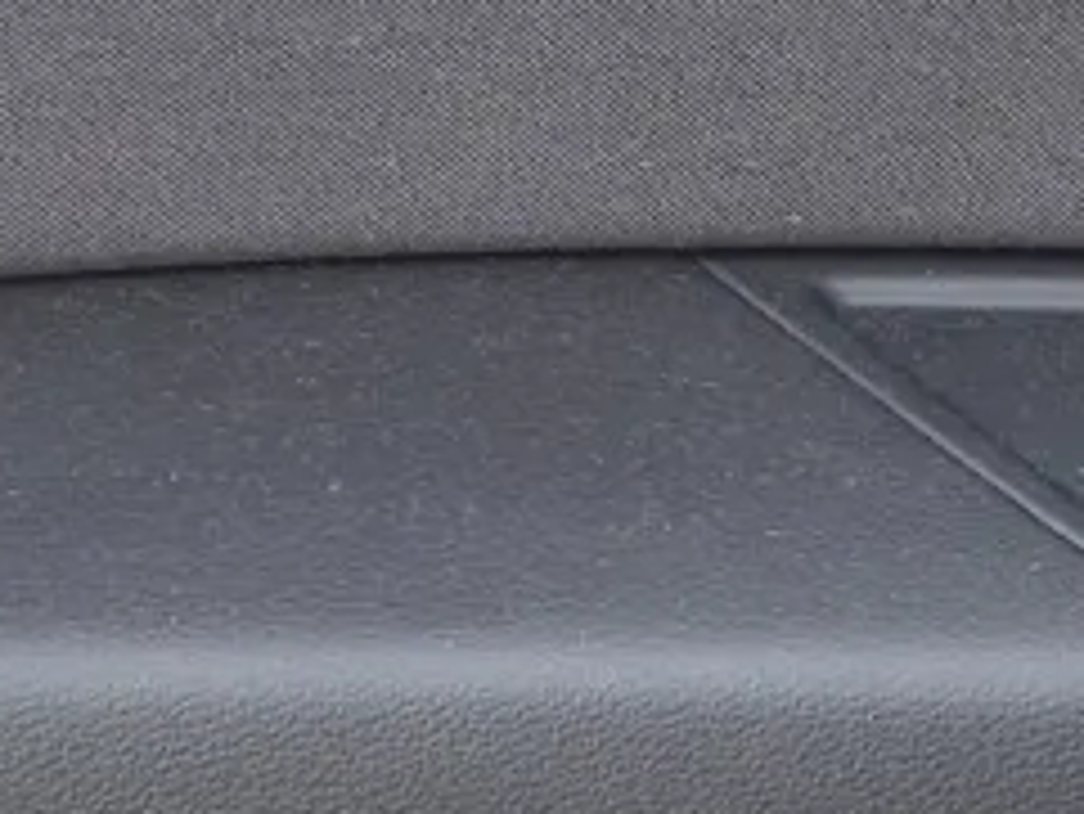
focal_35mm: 183
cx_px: 711
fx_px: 5733
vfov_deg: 8.1
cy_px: 54
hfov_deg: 10.8
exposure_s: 1/180
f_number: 1.8
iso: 50
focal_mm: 5.4
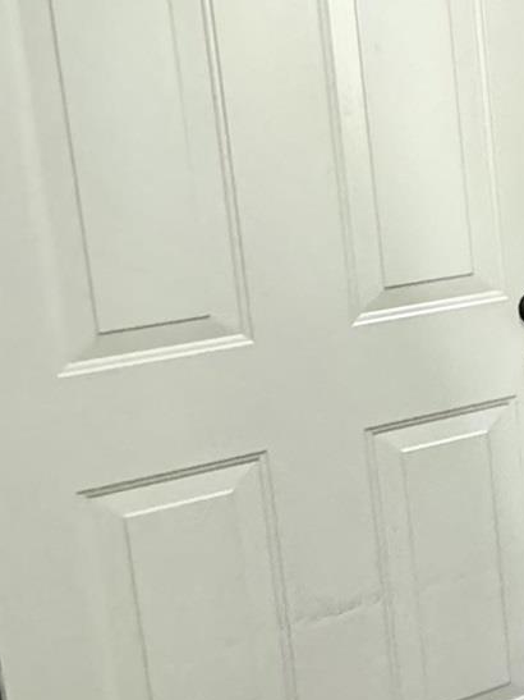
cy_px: 154
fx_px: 1191
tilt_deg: -8.5
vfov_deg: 31.9
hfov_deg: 19.0
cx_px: 941
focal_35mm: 59
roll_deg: +1.2
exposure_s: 1/60
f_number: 2.2
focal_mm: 2.22
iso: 640
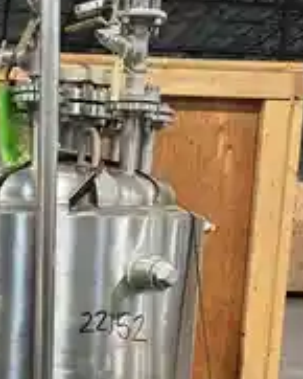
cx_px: 23
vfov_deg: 32.8
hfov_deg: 26.2
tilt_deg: -10.0
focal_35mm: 56
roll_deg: -2.6
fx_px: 627
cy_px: 295
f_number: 1.6
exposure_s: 1/60
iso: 320
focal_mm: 5.96
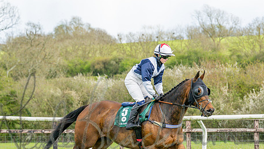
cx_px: 141
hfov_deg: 10.1
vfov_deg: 5.7
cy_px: 116
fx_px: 1498
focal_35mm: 214
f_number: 4
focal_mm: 93
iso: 400
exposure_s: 1/2500
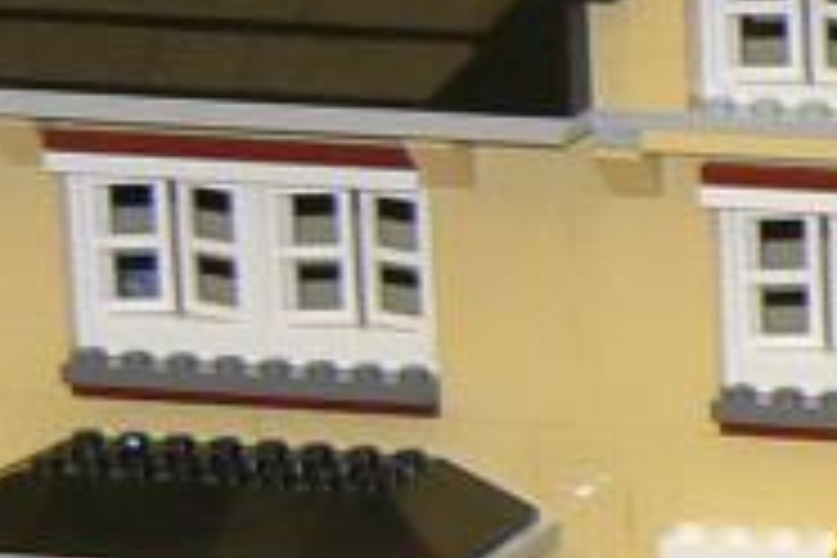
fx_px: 9067
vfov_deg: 3.5
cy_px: 1174
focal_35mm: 390
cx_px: 2124
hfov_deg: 5.1
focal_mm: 9.3
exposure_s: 1/13
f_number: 3.2
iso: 100
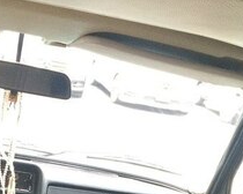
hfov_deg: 27.8
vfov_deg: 20.9
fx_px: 482
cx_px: 54
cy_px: 247
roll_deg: -10.3
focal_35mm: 67
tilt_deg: -25.1
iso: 320
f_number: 2.2
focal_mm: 4.15
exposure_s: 1/17
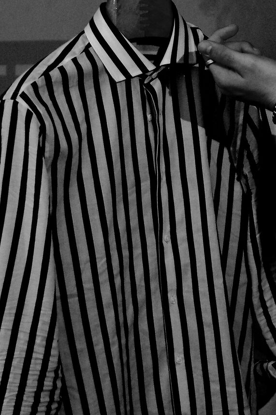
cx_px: 339
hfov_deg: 9.8
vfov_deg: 15.0
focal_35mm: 137
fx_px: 1577
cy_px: 145
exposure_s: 1/60
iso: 1600
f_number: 4.5
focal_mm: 32.5
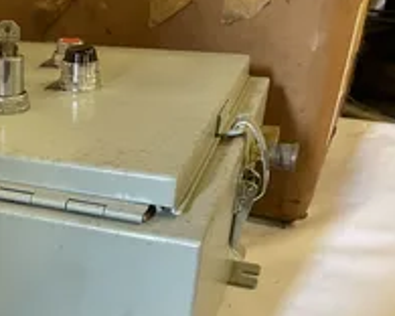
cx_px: -2
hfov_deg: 33.0
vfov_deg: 28.3
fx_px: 608
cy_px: 265
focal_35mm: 52
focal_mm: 4.2
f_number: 1.6
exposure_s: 1/60
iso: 400
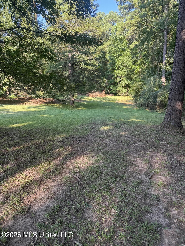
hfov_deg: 56.8
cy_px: 123
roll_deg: +1.1
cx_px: 92
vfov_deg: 71.6
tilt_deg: -14.3
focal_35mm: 24
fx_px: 171
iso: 64
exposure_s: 1/150
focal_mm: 6.76
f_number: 1.78
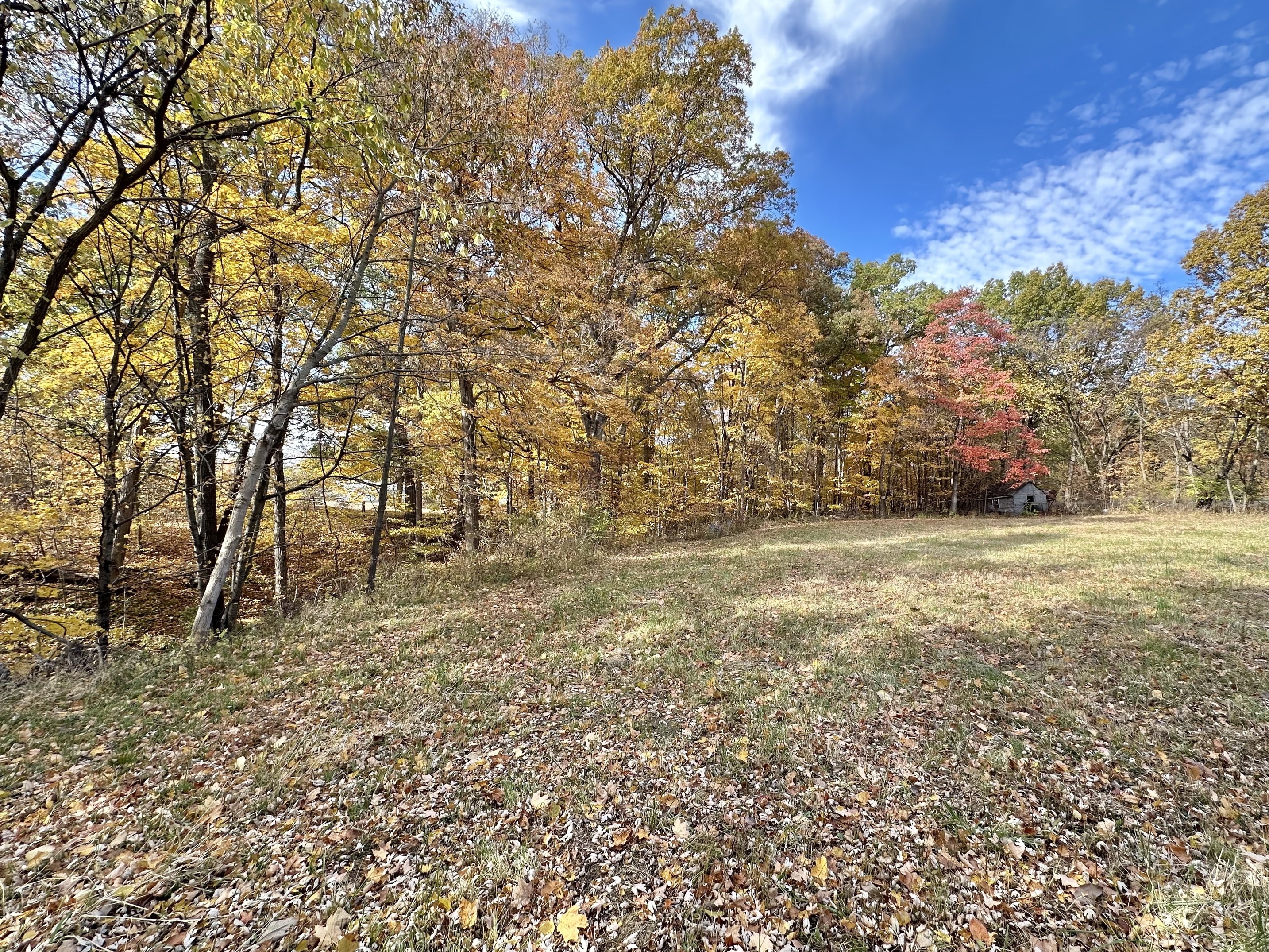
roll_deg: -1.0
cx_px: 677
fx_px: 550
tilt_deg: +1.2
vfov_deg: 81.7
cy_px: 483
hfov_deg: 98.0
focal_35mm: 15
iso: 40
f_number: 2.2
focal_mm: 2.22
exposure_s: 1/259
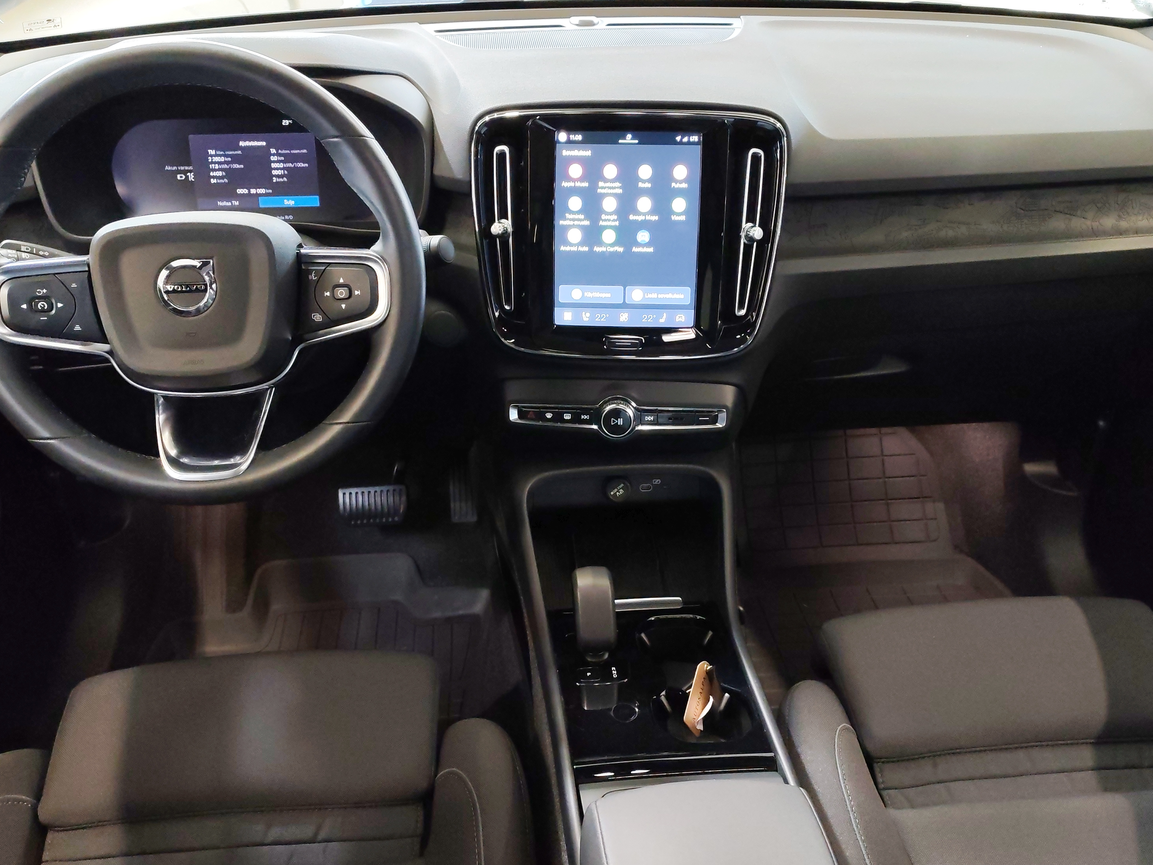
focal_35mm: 34
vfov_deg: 41.8
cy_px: 432
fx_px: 1132
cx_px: 576
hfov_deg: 54.0
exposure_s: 1/100
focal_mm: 6.12
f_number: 1.9
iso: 1250
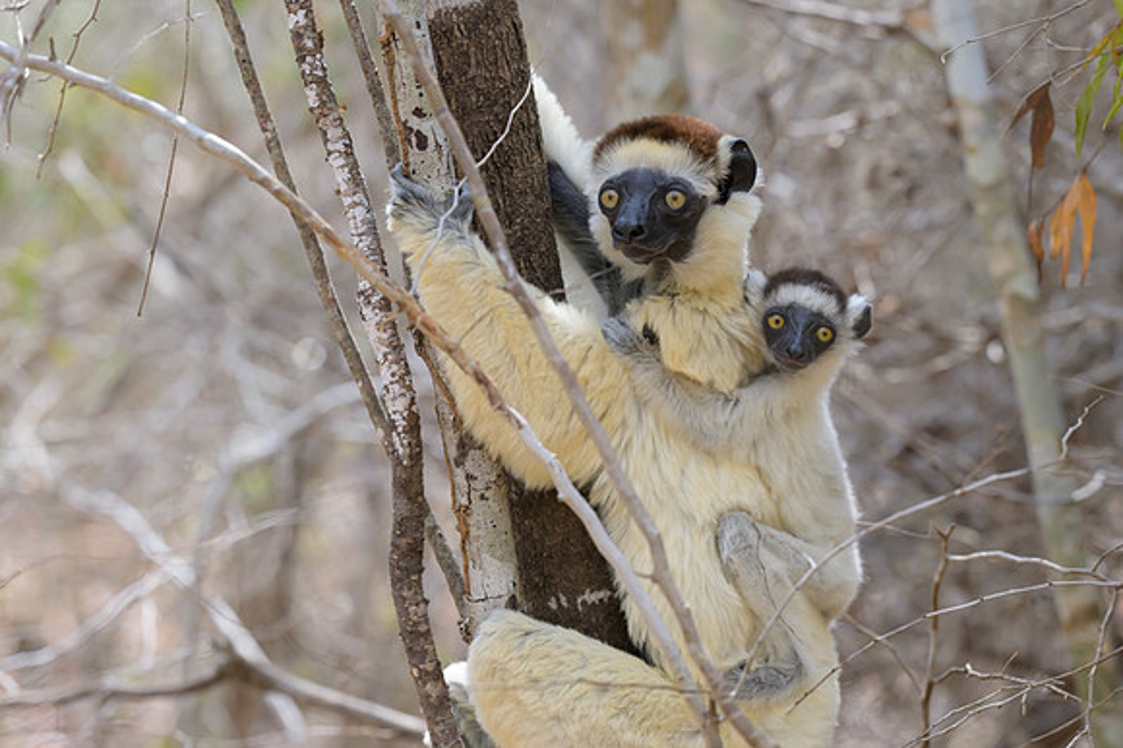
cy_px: 353
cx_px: 554
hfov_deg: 16.7
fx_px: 3831
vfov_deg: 11.1
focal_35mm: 123
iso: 800
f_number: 4
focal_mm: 103
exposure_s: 1/1250
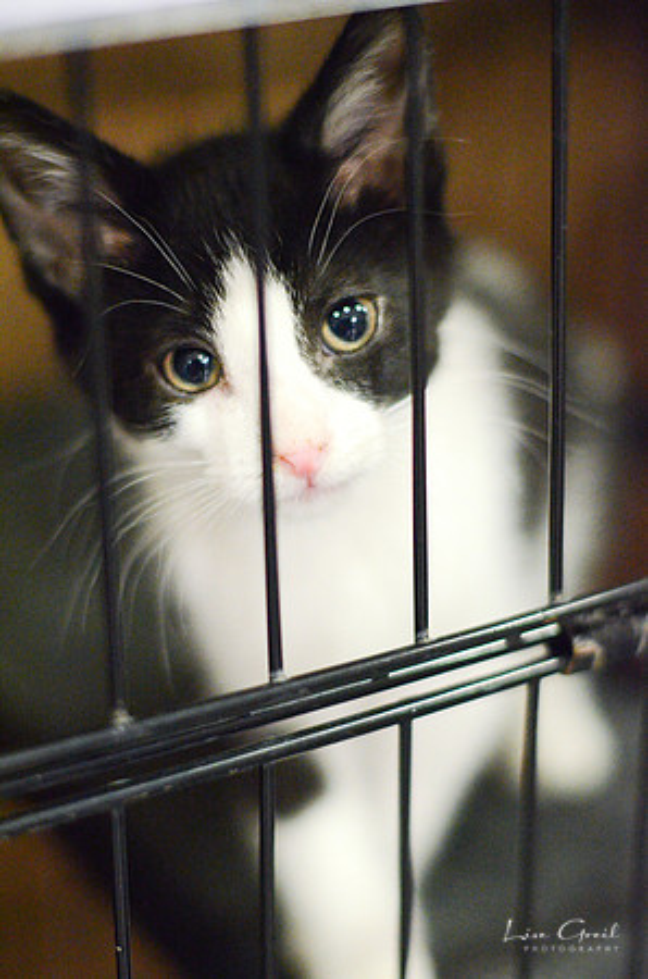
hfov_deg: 18.1
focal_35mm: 75
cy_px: 490
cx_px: 324
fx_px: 2034
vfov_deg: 27.0
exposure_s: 1/200
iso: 5000
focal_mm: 50
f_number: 1.8
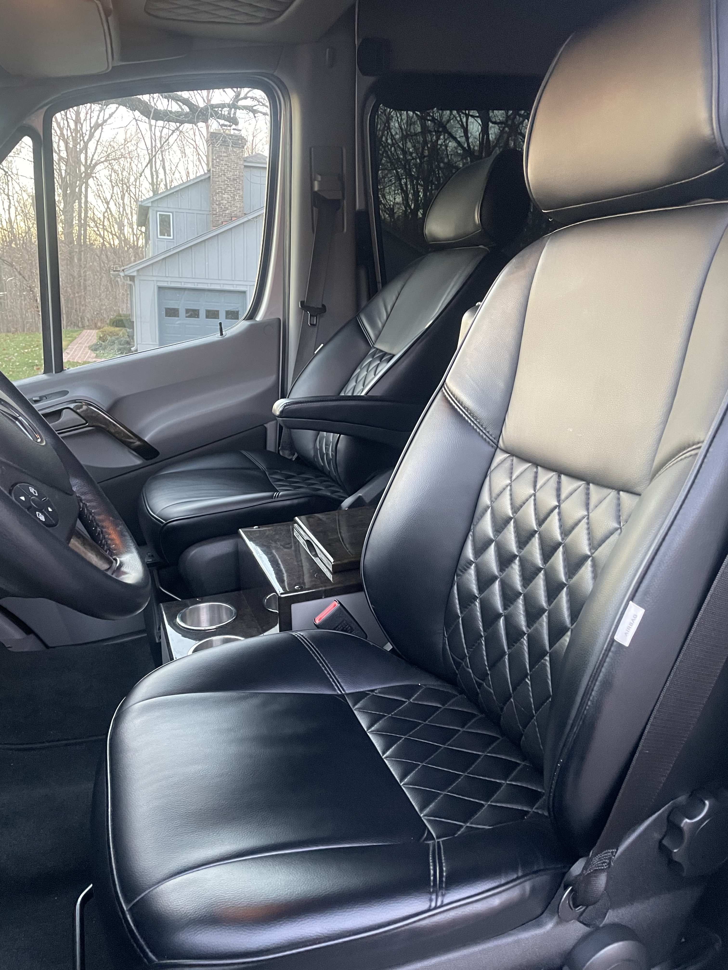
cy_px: 485
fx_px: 729
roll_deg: -1.7
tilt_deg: -14.3
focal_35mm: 26
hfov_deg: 53.1
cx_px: 364
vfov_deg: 67.3
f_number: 1.6
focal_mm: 4.2
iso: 500
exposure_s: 1/59
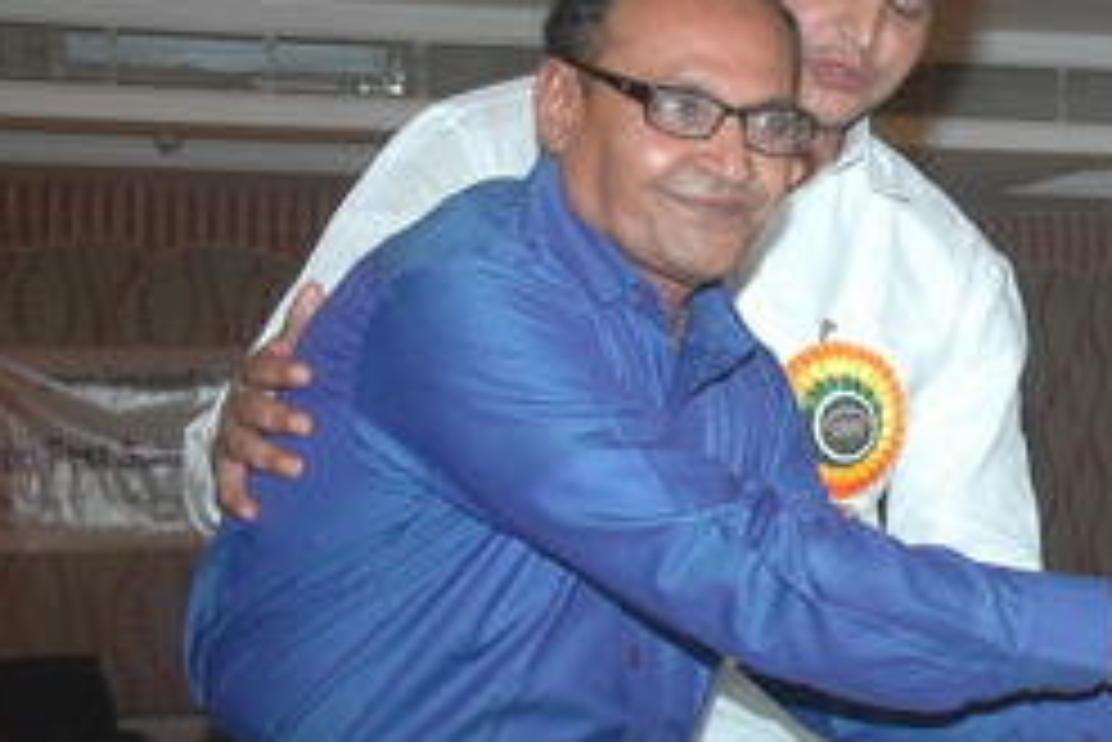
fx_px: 3035
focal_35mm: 98
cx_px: 1324
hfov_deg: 19.6
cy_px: 389
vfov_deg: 14.0
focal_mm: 27
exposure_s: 1/60
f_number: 4.5
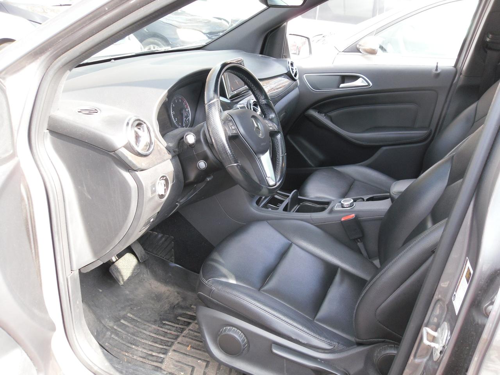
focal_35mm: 35
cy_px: 188
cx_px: 250
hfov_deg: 52.6
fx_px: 506
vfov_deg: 40.7
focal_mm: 6.3
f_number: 3.5
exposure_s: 1/72
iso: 100
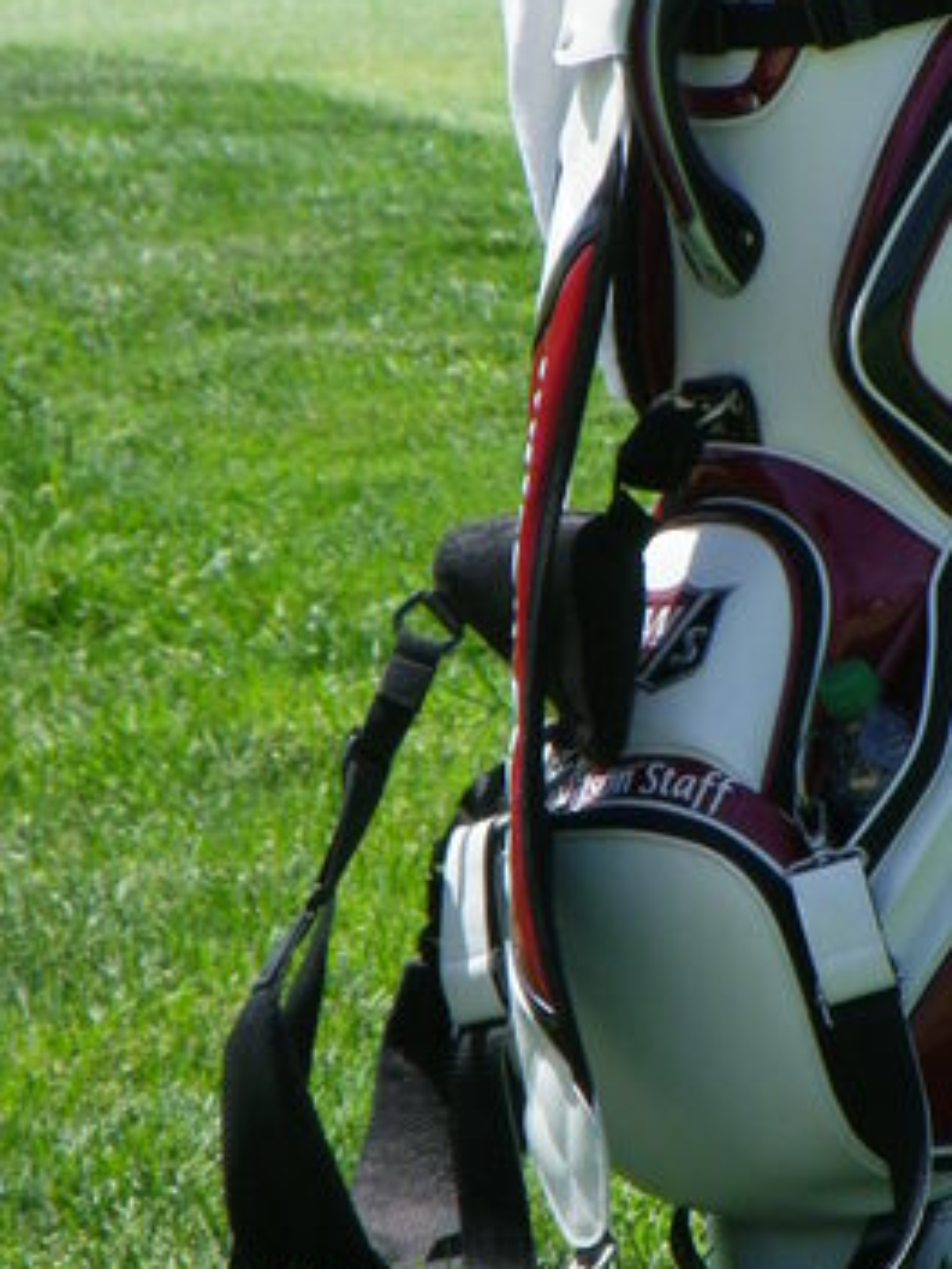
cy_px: 447
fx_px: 44663
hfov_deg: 1.2
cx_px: 995
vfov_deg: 1.6
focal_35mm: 1218
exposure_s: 1/500
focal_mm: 94.8
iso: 125
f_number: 5
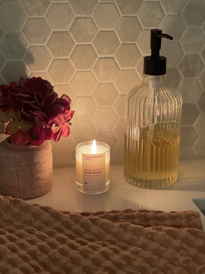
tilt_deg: -20.4
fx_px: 505
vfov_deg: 30.3
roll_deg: -0.7
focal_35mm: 64
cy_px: 137
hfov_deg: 22.9
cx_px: 102
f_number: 2.2
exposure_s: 1/30
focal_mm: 7.5
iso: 400
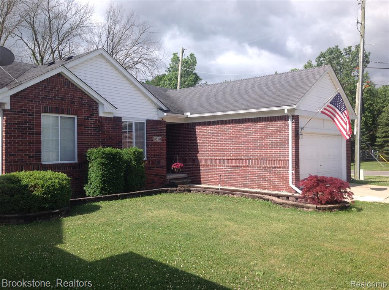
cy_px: 145
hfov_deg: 52.7
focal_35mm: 35
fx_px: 393
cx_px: 194
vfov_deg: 40.6
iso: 50
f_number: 2.4
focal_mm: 4.28
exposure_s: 1/1513
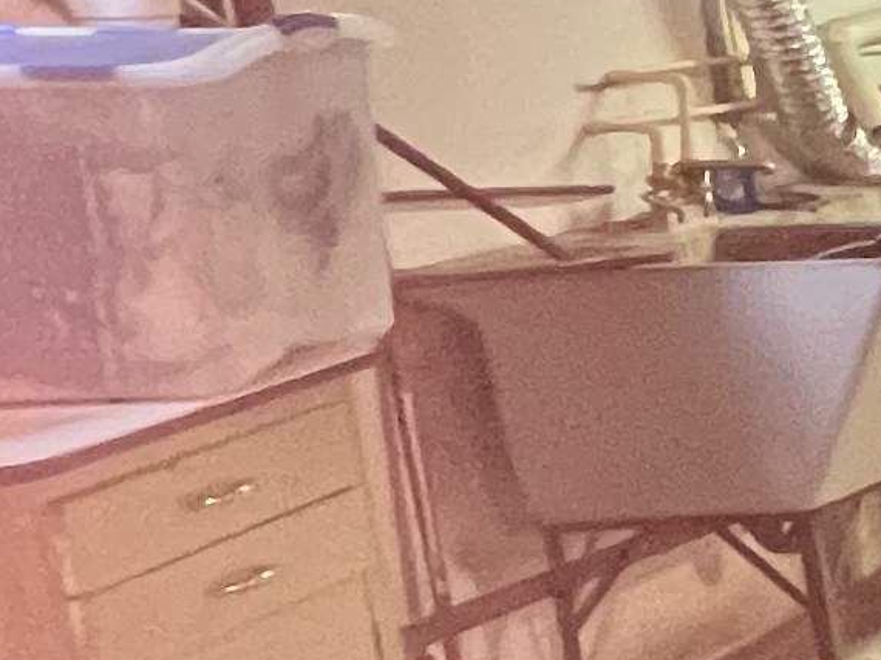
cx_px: 2719
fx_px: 2340
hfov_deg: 11.1
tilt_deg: -12.8
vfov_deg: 16.0
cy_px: 420
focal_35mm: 92
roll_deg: -1.1
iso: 500
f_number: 1.8
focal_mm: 1.57
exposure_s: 1/60
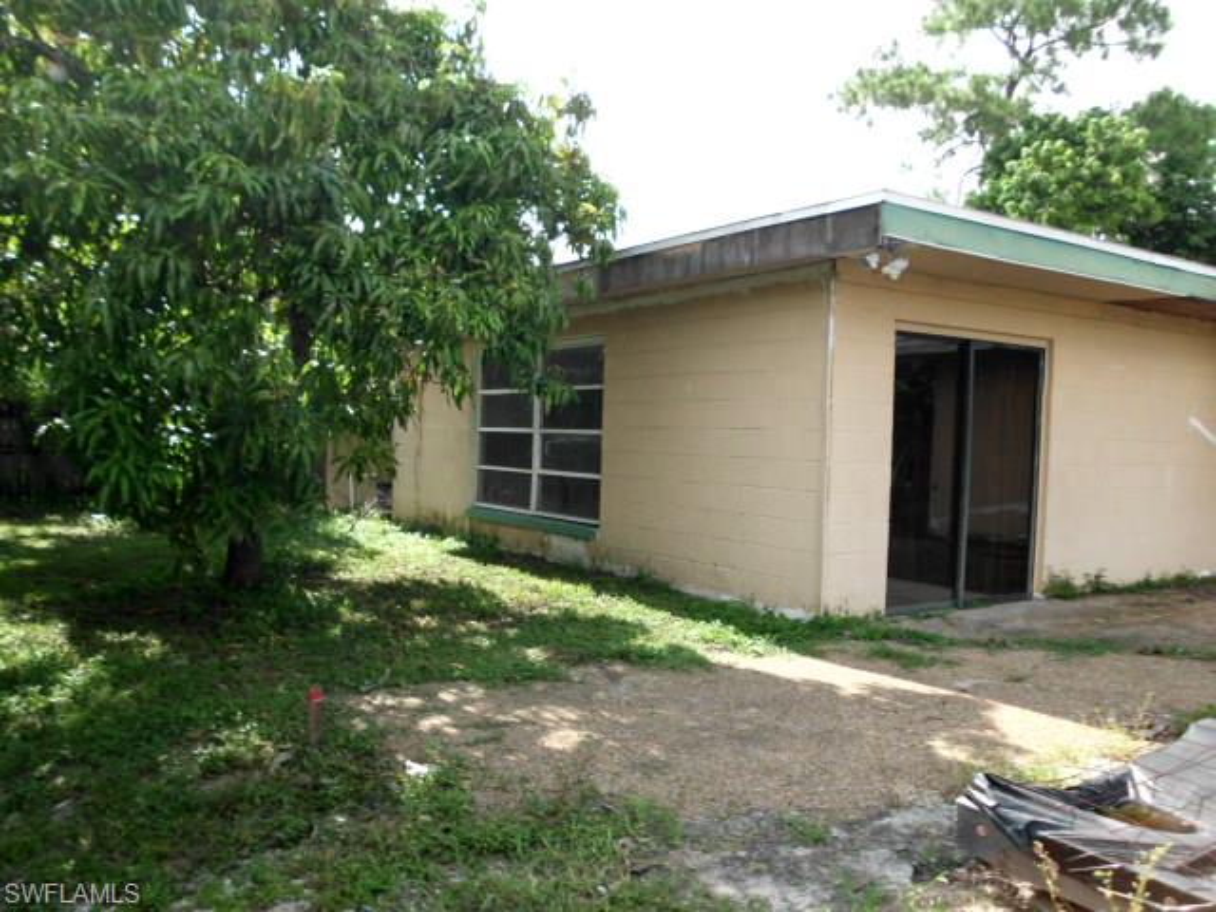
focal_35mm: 28
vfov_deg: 49.7
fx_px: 984
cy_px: 456
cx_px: 608
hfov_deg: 63.4
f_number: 7.2
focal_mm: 5.05
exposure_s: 1/98
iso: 100
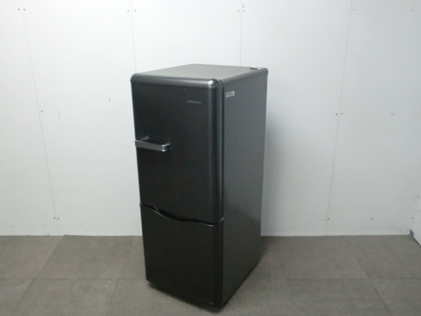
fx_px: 389
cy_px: 158
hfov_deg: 56.8
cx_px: 210
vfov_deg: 44.2
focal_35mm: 32
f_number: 3.5
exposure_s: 1/60
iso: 800
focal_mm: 5.8
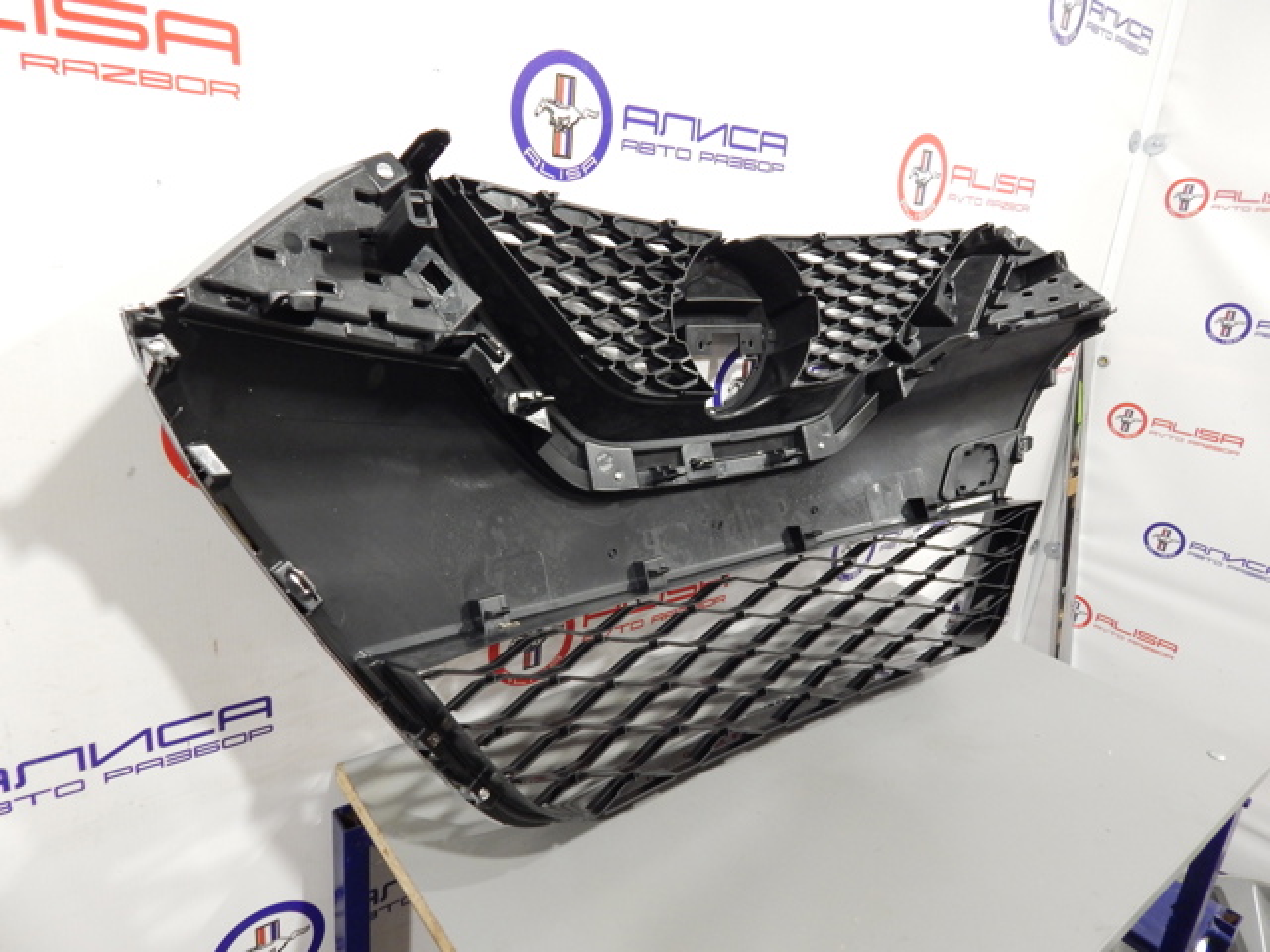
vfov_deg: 58.9
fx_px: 844
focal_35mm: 23
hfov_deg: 73.9
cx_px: 635
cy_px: 476
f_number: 3
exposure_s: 1/15
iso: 400
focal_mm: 4
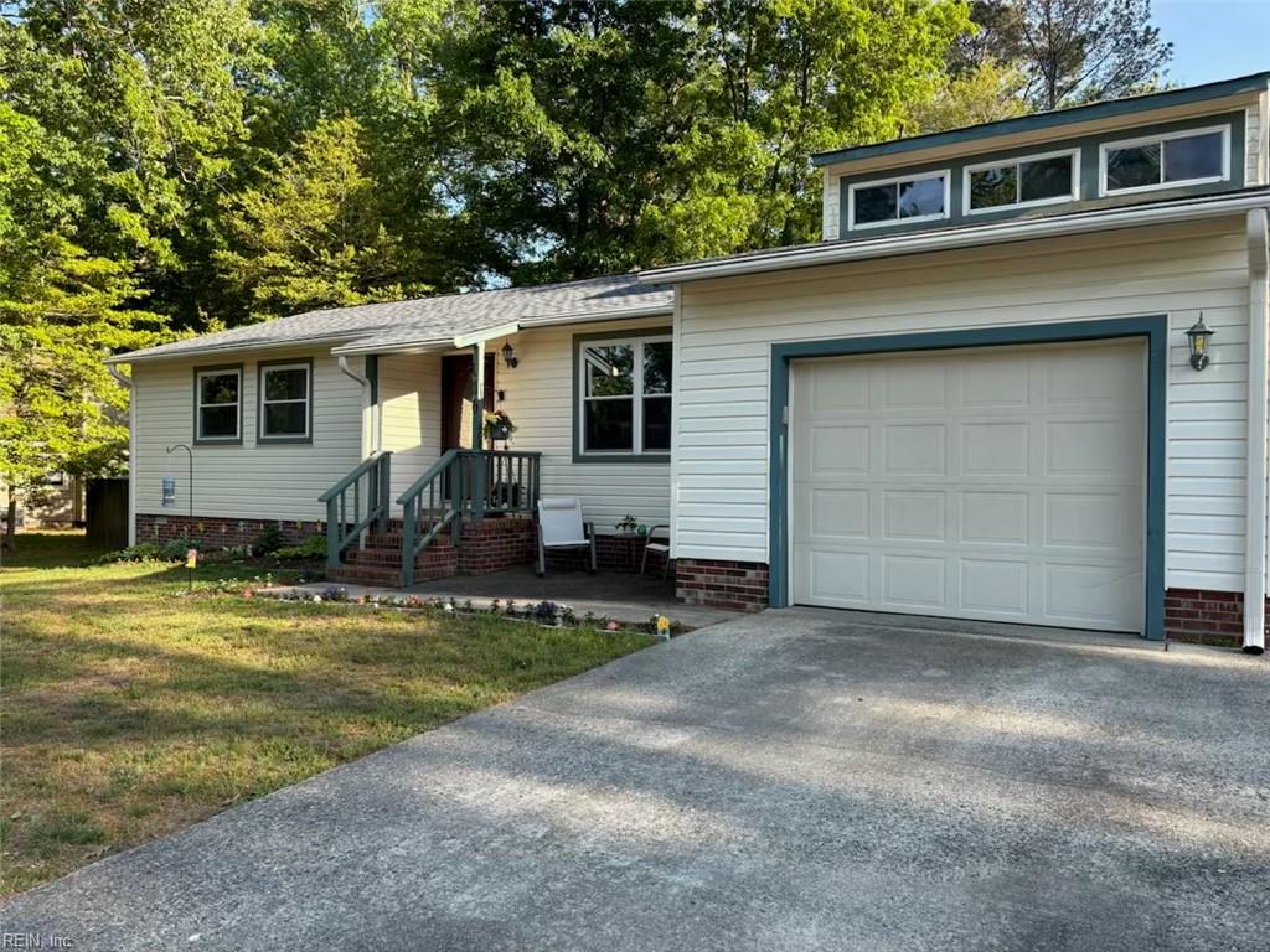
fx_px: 954
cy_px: 476
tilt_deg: +0.5
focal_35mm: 26
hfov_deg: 67.3
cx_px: 635
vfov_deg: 53.1
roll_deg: -1.0
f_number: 1.6
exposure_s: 1/701
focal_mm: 5.96
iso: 50
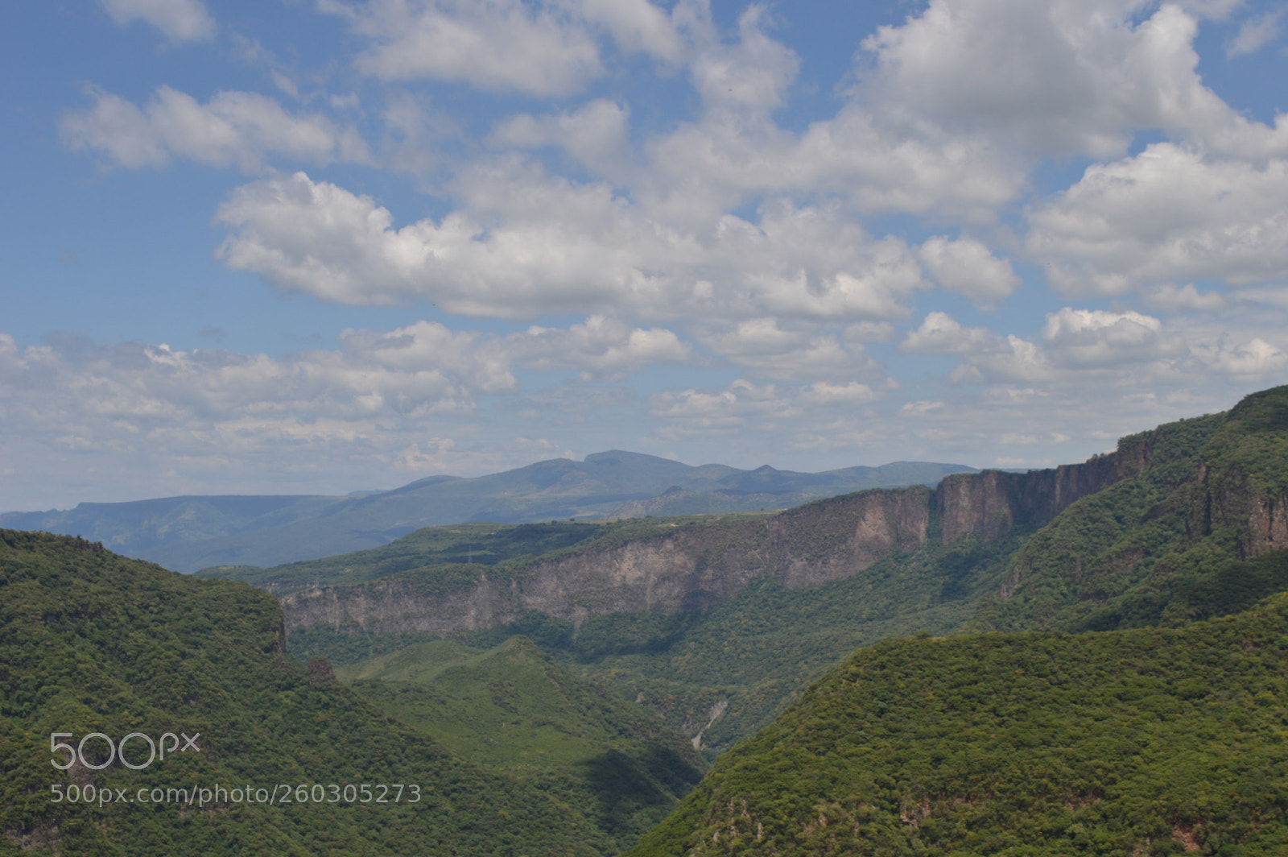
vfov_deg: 26.4
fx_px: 1823
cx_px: 644
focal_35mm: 51
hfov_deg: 38.9
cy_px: 428
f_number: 11
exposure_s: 1/200
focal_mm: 34
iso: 100
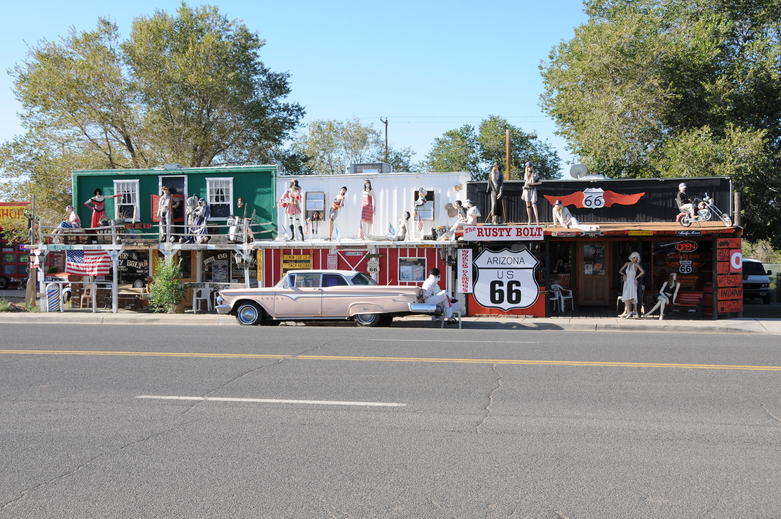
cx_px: 390
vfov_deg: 34.1
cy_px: 260
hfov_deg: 49.6
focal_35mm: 39
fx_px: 845
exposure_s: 1/250
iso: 200
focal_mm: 26
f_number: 8
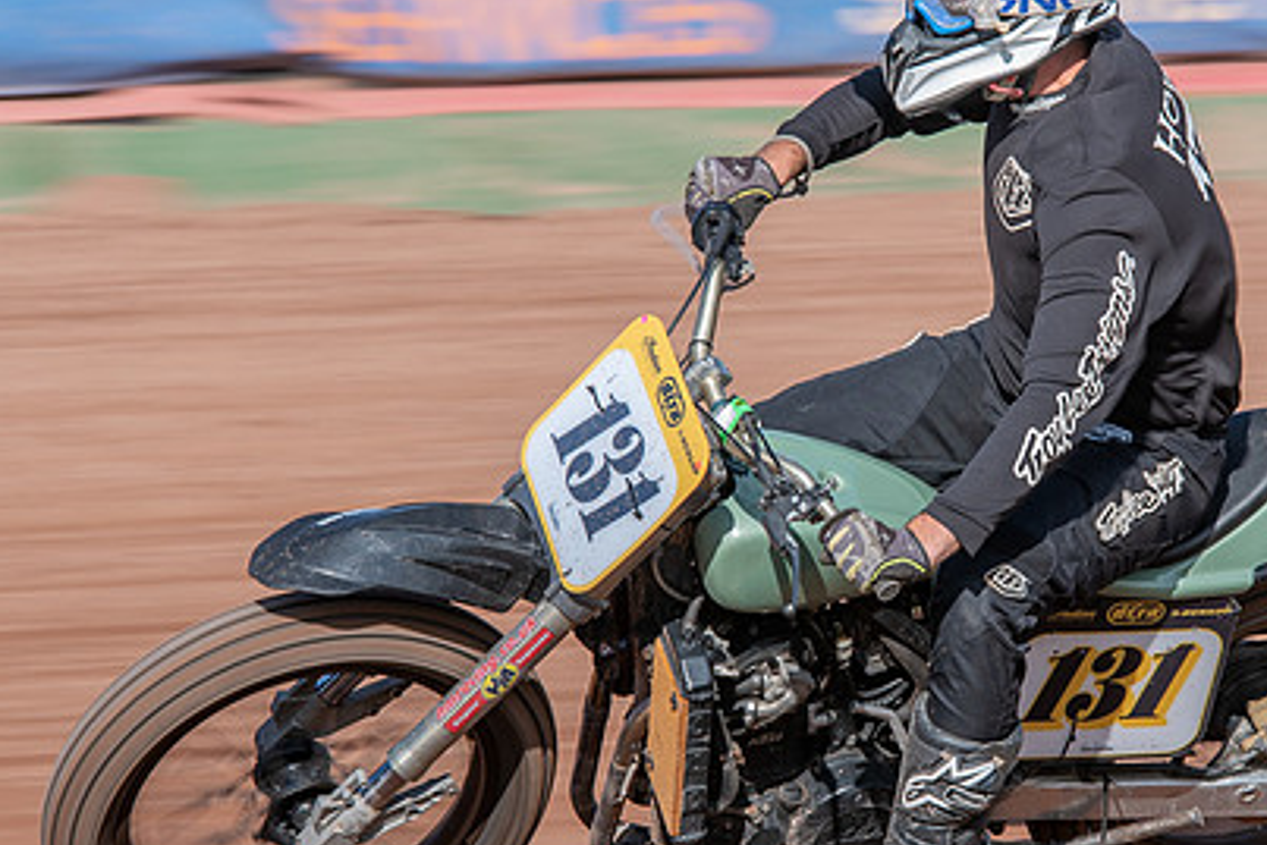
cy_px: 556
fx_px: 17074
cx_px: 922
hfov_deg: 4.2
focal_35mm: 485
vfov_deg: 2.8
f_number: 8
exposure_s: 1/160
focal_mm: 200
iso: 100
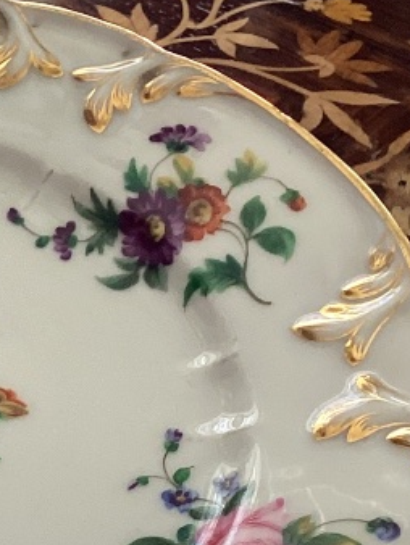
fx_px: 1735
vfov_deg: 17.6
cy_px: 510
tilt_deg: -49.1
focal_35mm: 110
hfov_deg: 13.0
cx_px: -137
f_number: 2.4
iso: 80
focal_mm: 3.3
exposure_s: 1/60
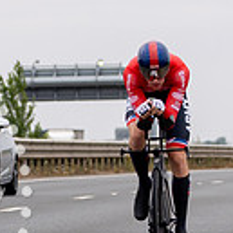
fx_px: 3899
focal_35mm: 512
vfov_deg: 3.4
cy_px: 423
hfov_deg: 3.4
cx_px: 143
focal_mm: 70
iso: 100
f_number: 3.2
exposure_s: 1/800
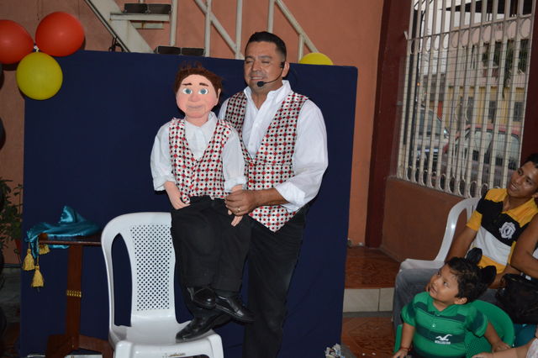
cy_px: 179
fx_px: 672
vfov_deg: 29.8
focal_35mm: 45
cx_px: 269
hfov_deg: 43.6
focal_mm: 30
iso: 800
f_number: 4.5
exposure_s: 1/125
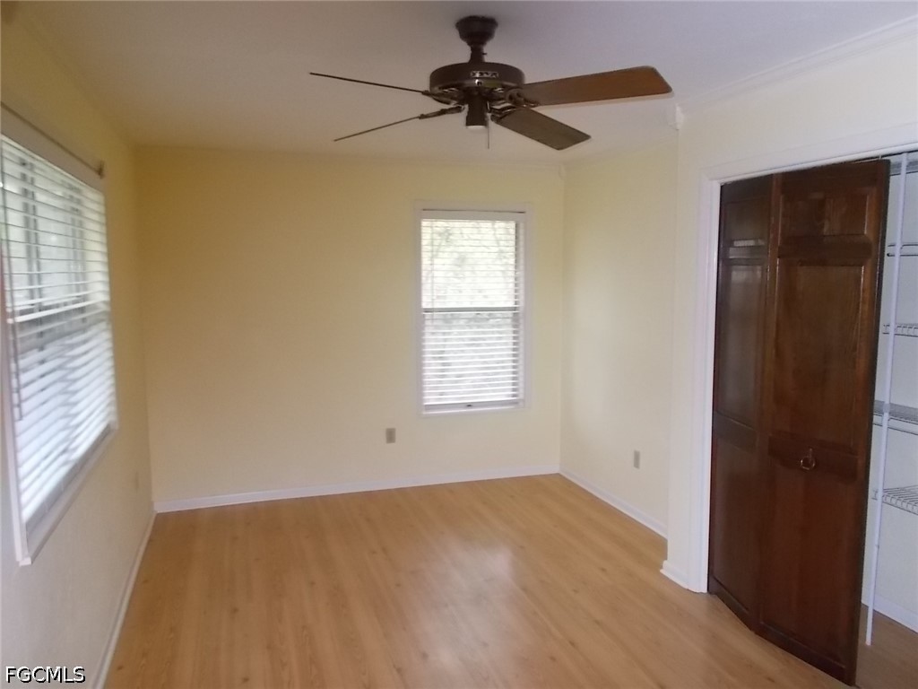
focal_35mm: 26
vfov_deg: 53.1
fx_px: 690
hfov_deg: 67.3
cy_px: 344
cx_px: 459
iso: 360
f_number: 3.2
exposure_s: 1/25
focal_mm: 4.6
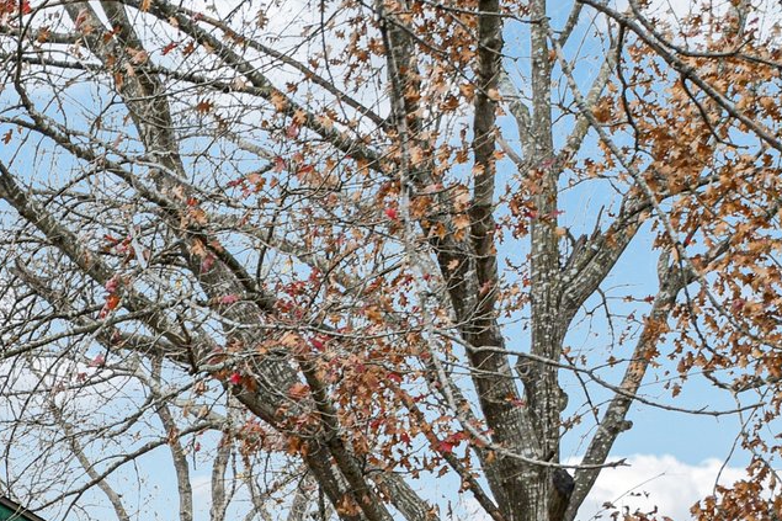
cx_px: -388
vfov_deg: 17.7
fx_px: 1542
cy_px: 720
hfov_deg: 23.1
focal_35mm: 71
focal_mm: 15
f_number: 8
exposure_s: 1/500
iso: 400
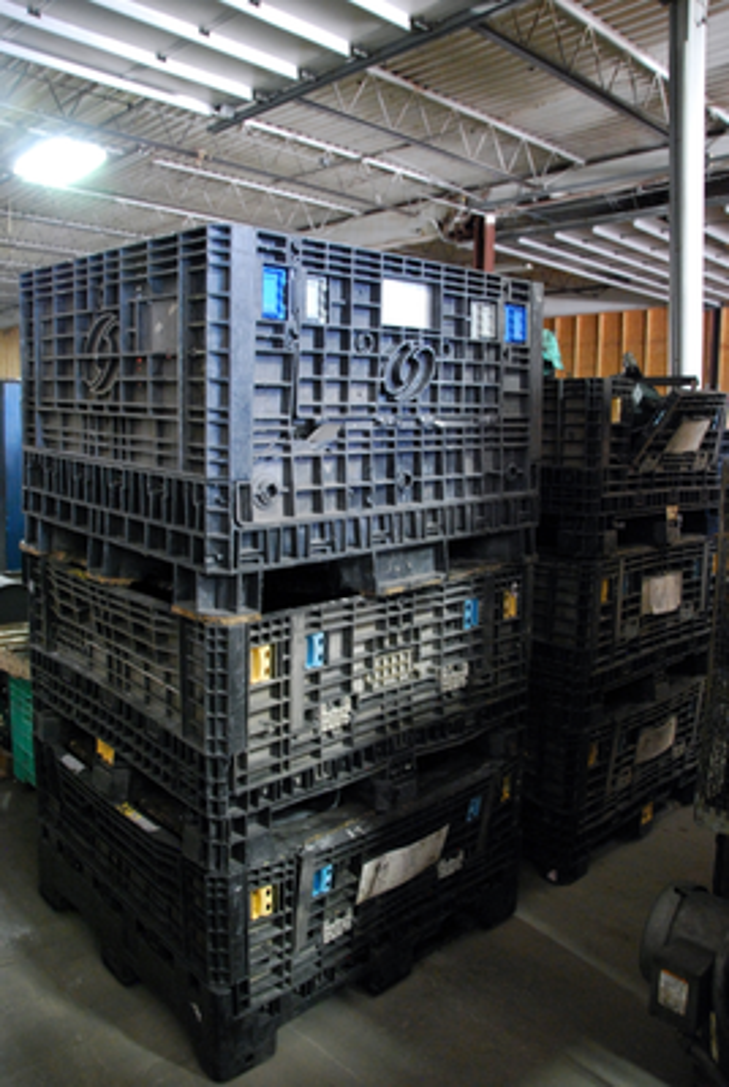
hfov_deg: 48.1
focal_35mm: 27
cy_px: 544
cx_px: 364
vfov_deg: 67.3
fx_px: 817
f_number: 3.5
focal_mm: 18
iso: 1600
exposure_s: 1/10
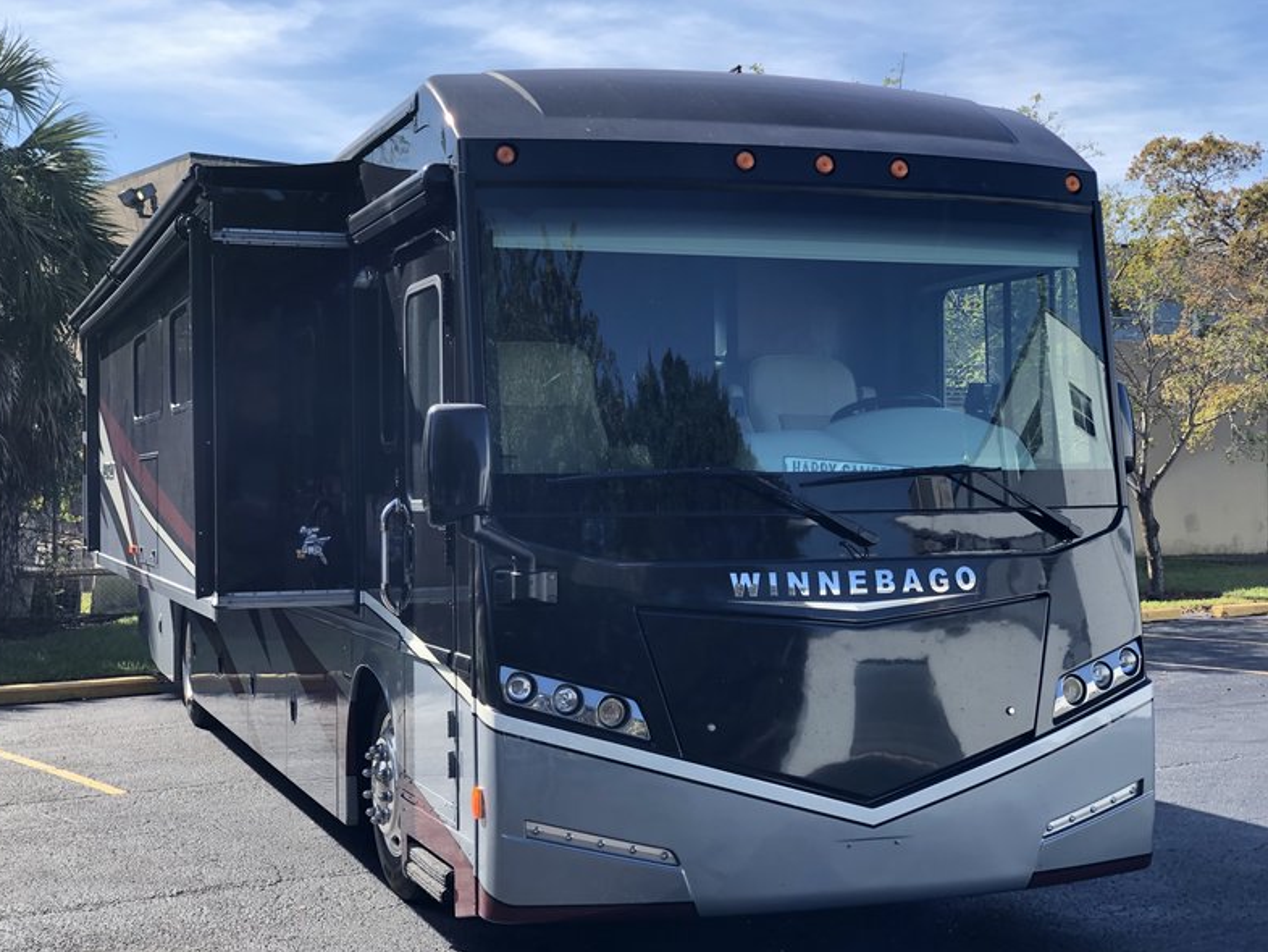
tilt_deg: +0.2
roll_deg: +1.2
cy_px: 483
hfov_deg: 36.2
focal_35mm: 53
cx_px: 624
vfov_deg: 27.5
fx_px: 1942
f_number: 2.4
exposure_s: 1/182
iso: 16
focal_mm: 6
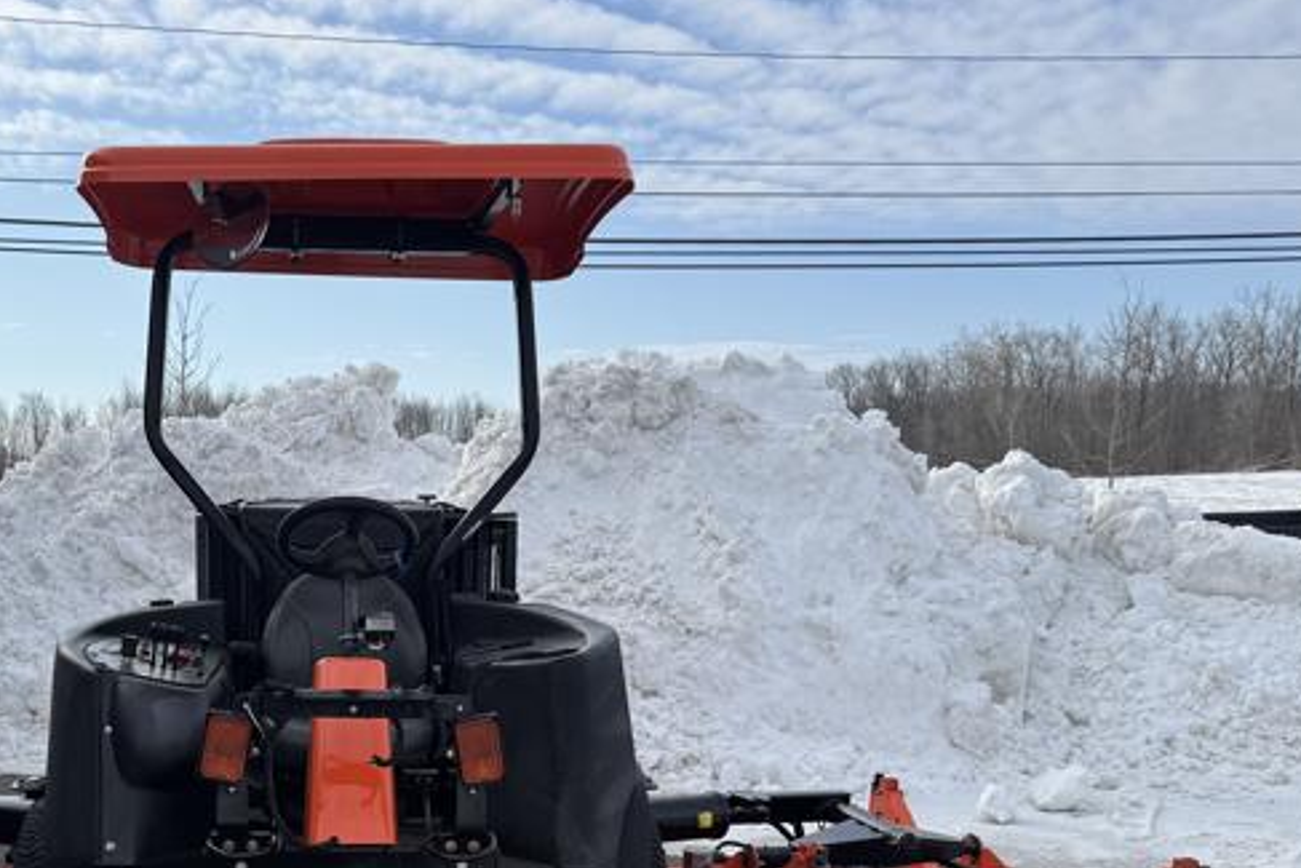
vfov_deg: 31.1
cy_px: 783
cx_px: 398
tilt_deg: -12.1
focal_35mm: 41
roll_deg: +1.0
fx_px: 1482
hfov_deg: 46.4
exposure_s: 1/4950
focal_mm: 6.76
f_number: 1.78
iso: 80
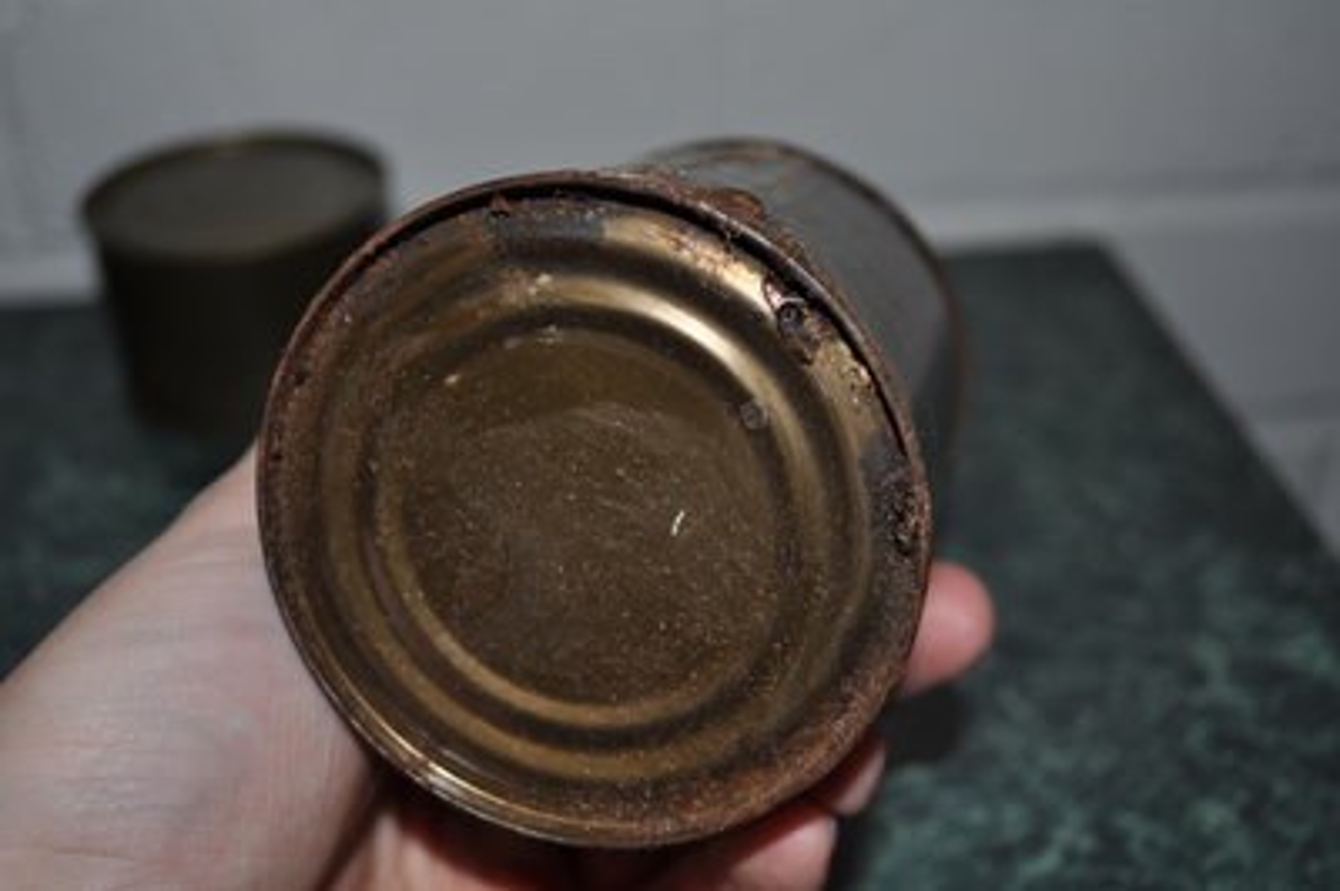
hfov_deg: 46.4
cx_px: 670
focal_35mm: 42
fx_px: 1562
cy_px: 446
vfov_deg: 31.8
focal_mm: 28
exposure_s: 1/60
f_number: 4.5
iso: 200
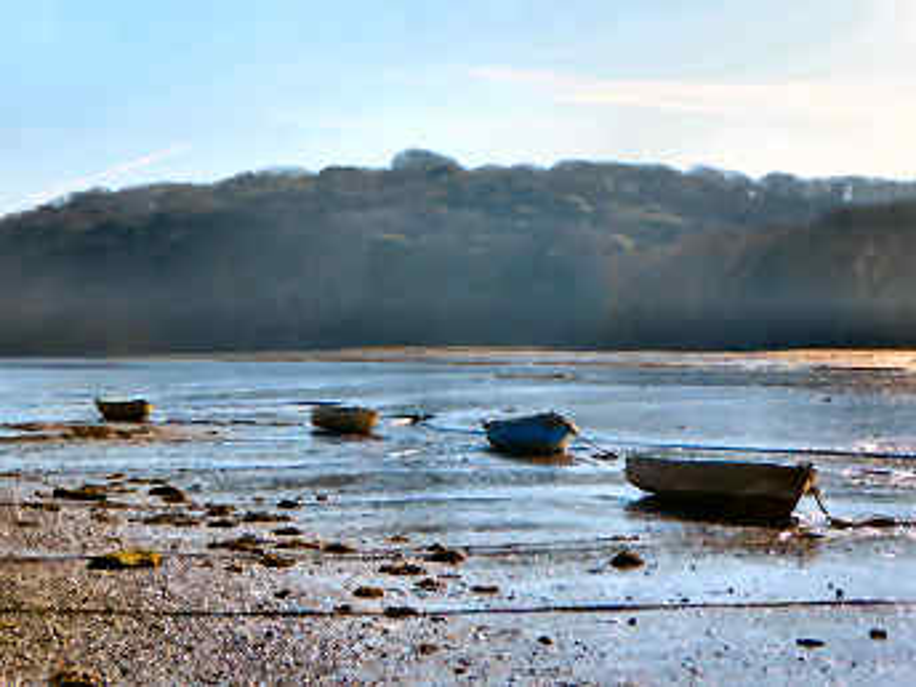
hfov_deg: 26.0
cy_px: 344
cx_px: 458
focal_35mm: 75
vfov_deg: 19.6
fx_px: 1985
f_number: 4.5
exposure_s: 1/800
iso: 100
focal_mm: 12.5
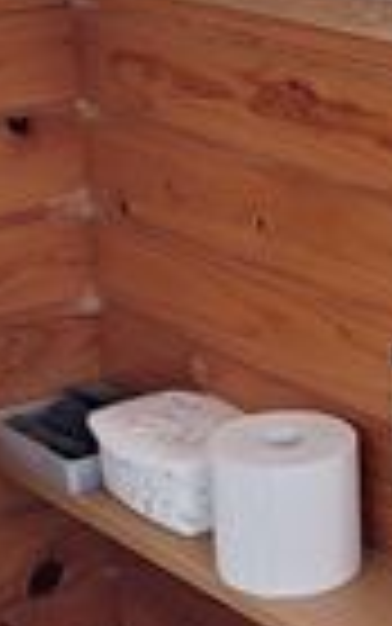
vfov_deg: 18.5
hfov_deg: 11.6
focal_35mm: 112
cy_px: 441
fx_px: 1912
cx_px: 387
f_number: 1.8
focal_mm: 5.54
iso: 160
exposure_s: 1/40
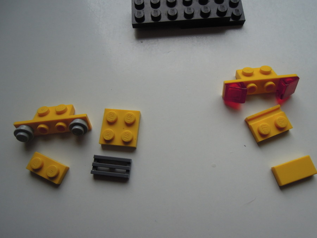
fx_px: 220
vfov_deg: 56.8
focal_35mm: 24
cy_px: 119
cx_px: 158
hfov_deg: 71.6
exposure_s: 1/1600
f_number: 2.2
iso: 160
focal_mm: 4.3
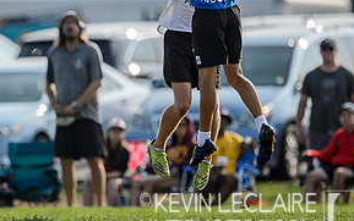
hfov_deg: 1.8
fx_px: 11256
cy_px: 48
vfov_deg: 1.1
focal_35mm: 1166
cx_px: 117
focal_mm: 400
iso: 200
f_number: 2.8
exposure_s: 1/3200
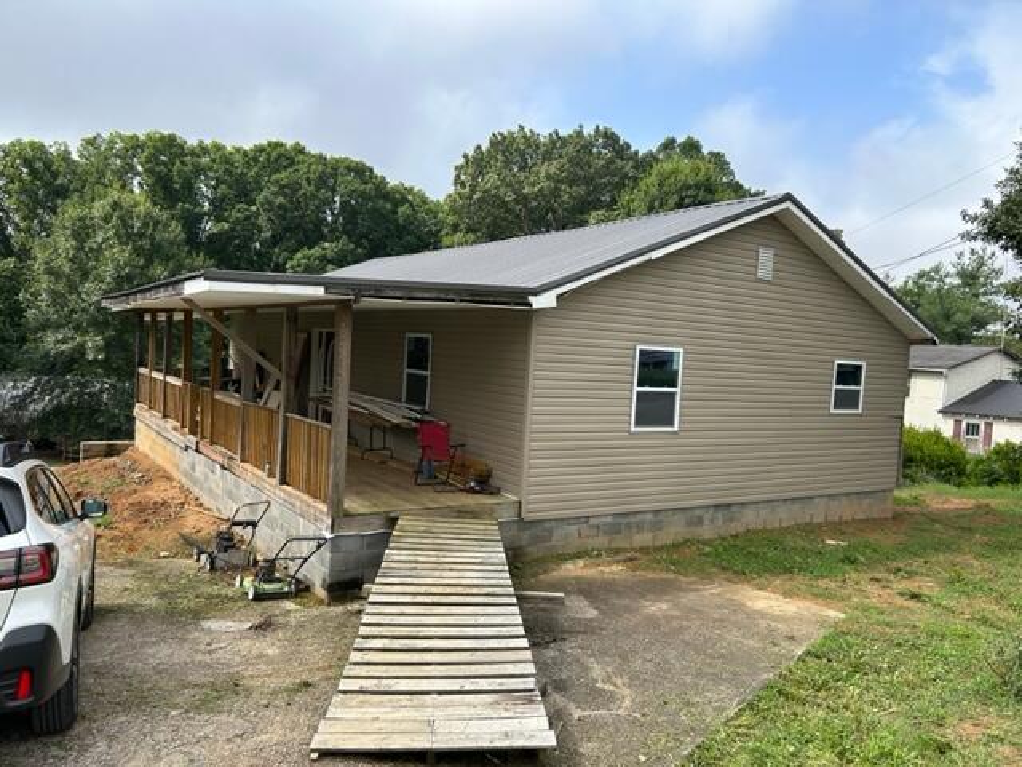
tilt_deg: -1.6
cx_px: 511
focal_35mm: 26
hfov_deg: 67.3
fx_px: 768
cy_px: 384
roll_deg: -3.1
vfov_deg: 53.1
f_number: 1.5
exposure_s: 1/2513
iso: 50
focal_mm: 5.7
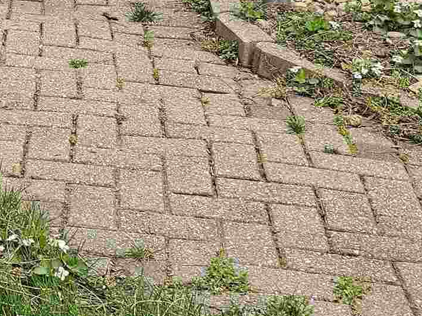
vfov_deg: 14.1
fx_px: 1206
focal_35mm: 99
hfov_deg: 16.8
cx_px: -310
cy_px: -139
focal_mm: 6.3
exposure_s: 1/151
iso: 10
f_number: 1.7
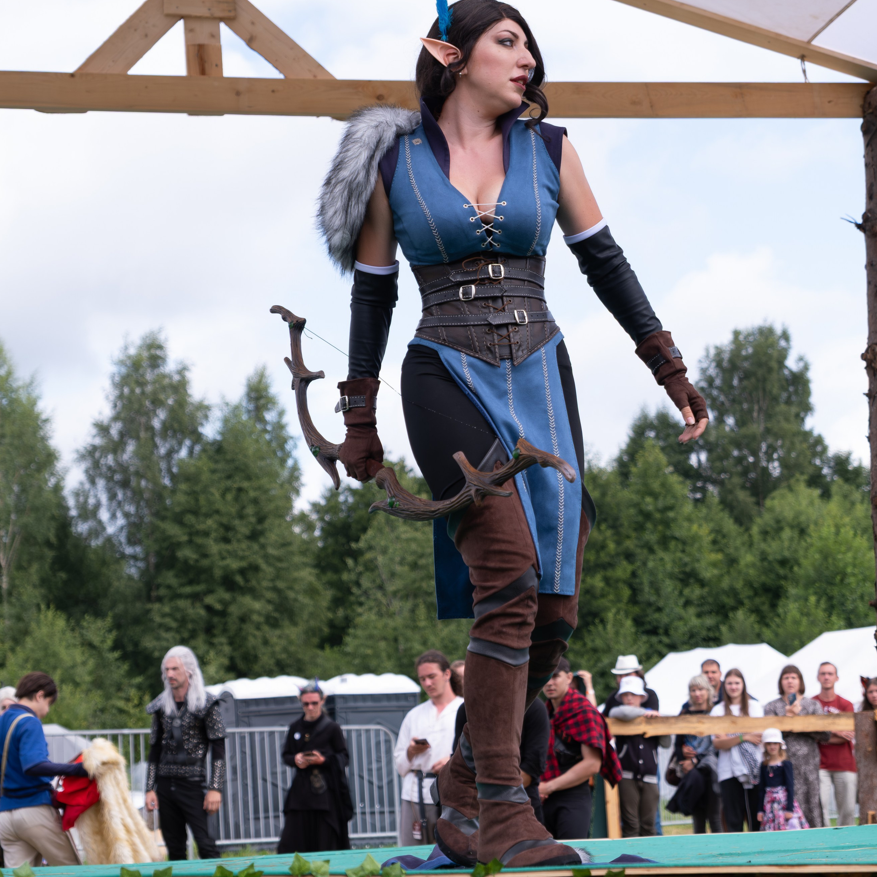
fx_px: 2522
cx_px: 439
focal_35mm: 88
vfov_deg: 19.7
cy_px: 363
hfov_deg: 19.7
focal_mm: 44.1
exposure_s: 1/1250
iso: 200
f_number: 3.2
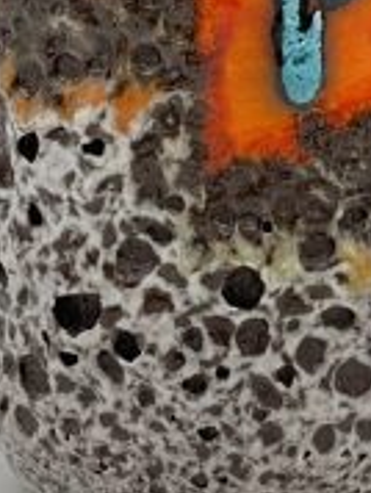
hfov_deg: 11.4
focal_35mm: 130
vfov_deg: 14.8
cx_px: 227
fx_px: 1853
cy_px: -33
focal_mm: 3
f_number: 1.8
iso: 20
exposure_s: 1/120
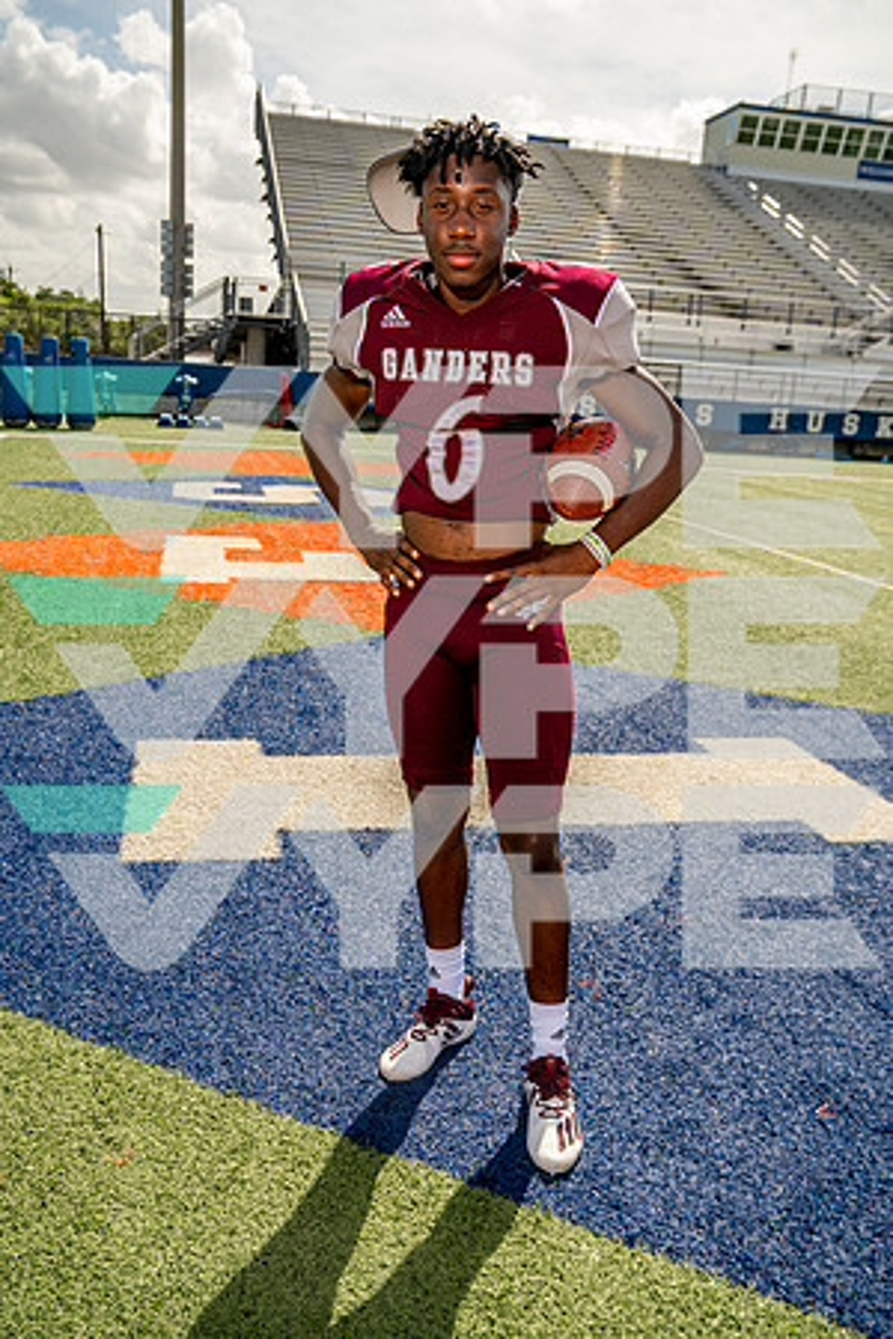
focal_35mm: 30
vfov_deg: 61.9
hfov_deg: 43.6
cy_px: 670
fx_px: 1116
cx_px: 446
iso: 100
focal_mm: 30
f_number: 5.6
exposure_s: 1/500
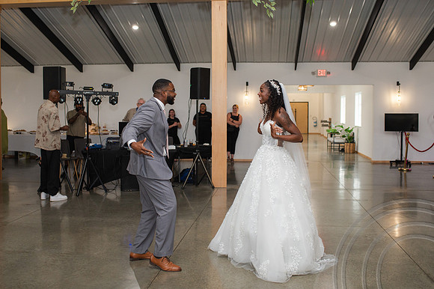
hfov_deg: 49.0
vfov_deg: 33.7
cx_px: 210
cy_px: 126
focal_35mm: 40
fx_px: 477
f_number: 3.2
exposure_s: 1/200
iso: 800
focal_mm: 35
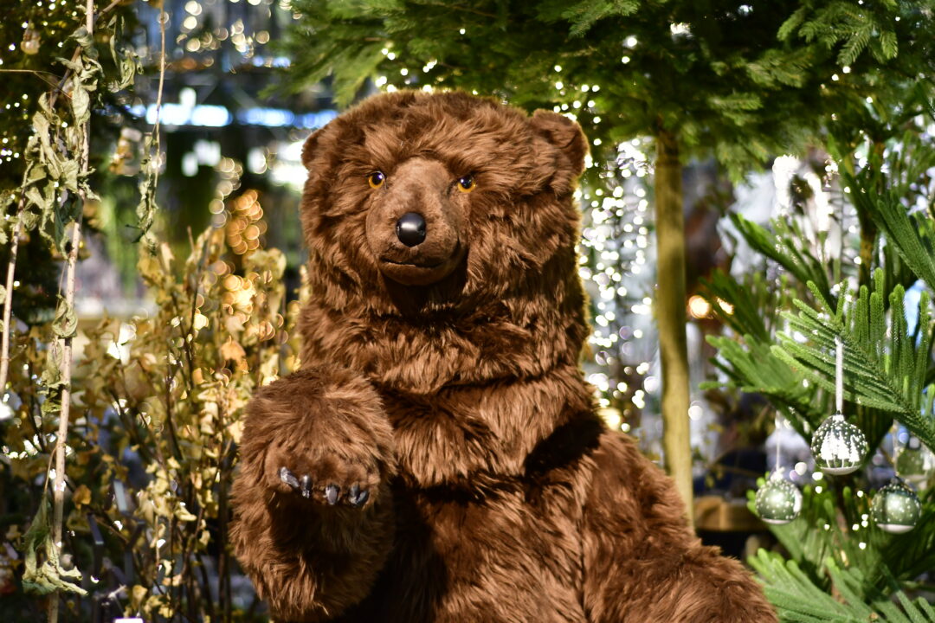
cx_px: 468
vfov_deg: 18.2
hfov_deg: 27.0
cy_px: 312
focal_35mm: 75
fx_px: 1948
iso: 1000
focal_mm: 50
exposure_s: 1/125
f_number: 2
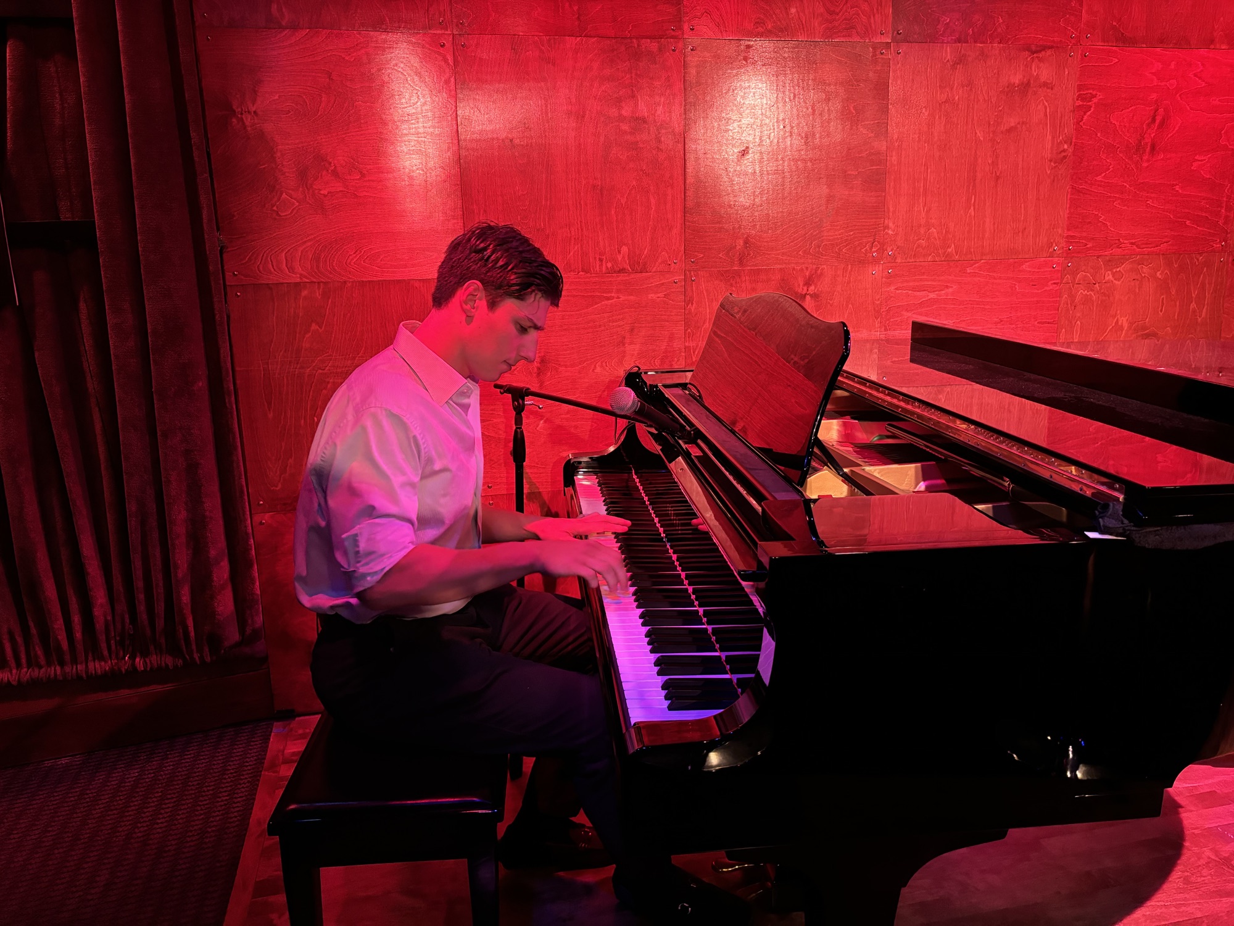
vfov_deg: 53.1
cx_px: 617
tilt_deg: -12.6
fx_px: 927
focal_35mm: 26
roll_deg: +1.3
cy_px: 463
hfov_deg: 67.3
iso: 400
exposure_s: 1/40
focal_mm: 5.96
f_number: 1.6
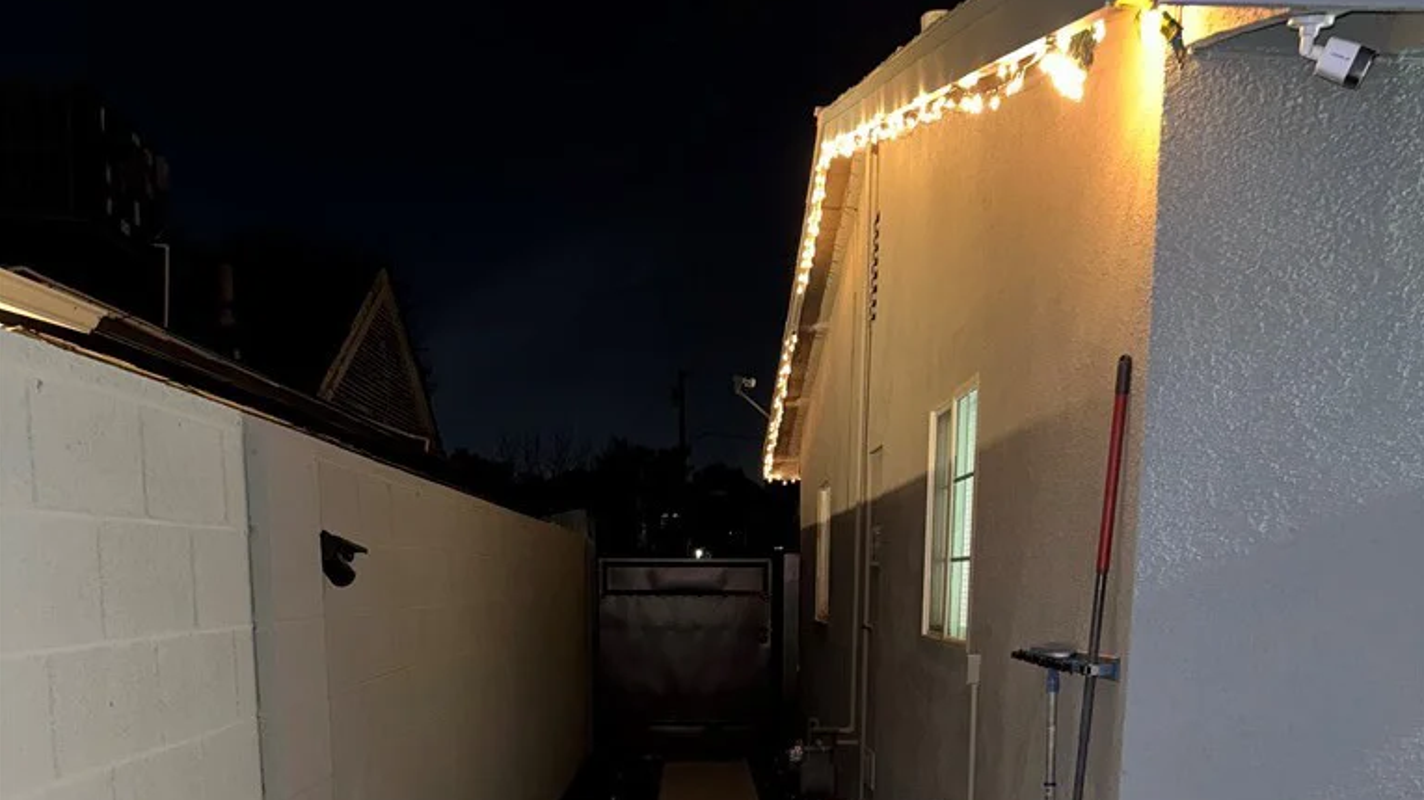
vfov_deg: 31.2
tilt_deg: -10.2
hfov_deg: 56.6
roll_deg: +0.6
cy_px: 798
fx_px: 1321
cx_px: 713
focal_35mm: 35
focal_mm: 6.76
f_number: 1.78
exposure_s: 1/5
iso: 320
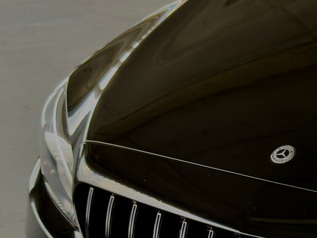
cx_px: 406
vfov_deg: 13.3
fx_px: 989
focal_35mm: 108
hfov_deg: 17.2
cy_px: 296
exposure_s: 1/249
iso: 160
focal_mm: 6.76
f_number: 1.78
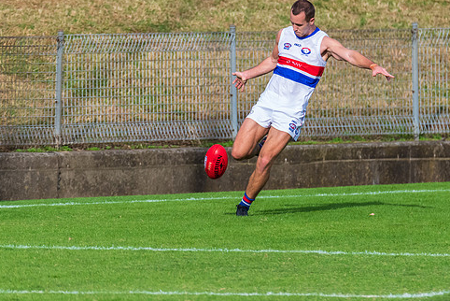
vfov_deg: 1.4
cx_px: 289
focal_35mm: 955
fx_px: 11944
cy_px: 92
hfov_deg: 2.2
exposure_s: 1/3200
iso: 1000
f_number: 6
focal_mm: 450
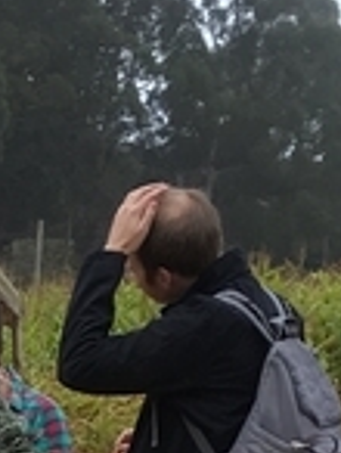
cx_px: -415
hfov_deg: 7.0
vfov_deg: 8.8
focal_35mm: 203
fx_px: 2659
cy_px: 1080
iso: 25
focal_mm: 4.15
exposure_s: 1/530
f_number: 2.2
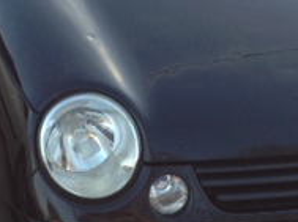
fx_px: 962
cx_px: 150
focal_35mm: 112
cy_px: 38
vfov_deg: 13.1
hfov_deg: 17.6
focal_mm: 4.13
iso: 50
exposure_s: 1/60
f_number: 2.4
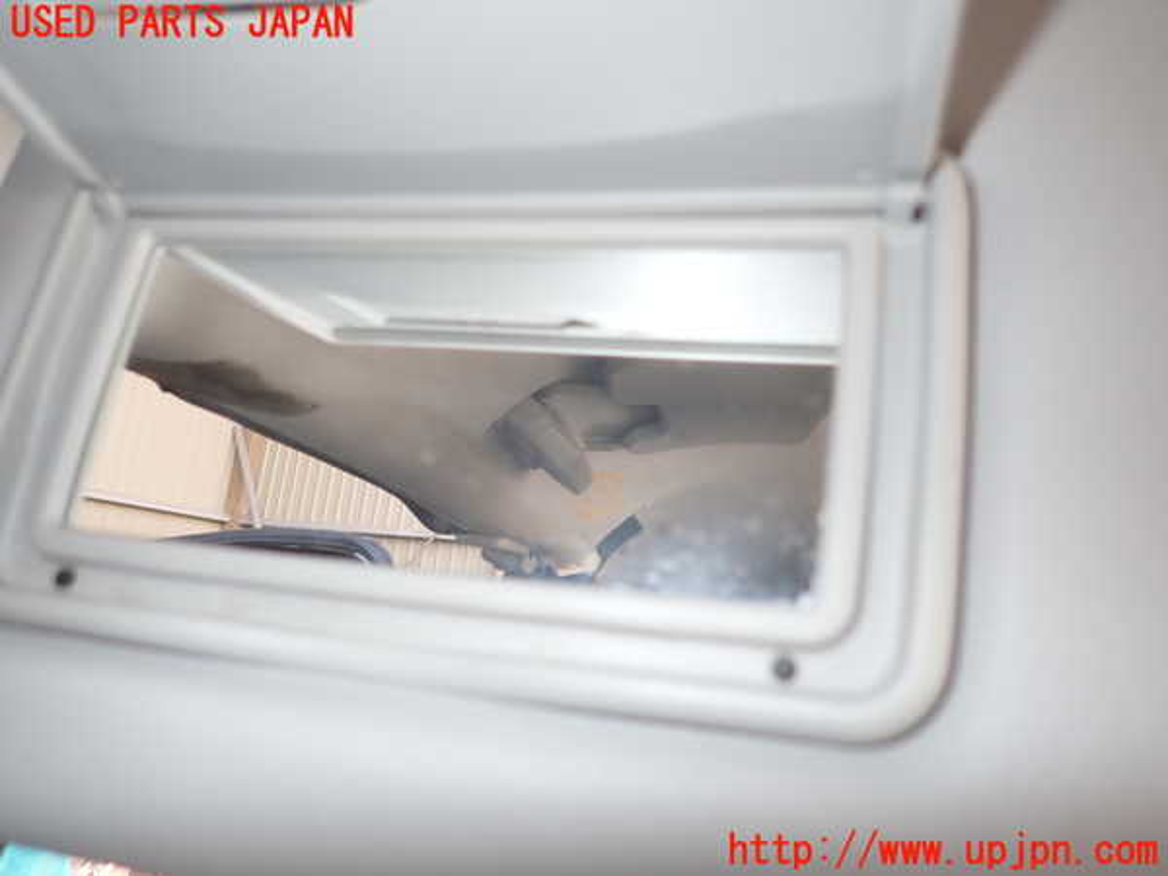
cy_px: 438
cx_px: 584
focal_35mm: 25
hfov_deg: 69.4
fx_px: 844
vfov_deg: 54.9
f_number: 2
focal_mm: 4.5
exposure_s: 1/80
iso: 100
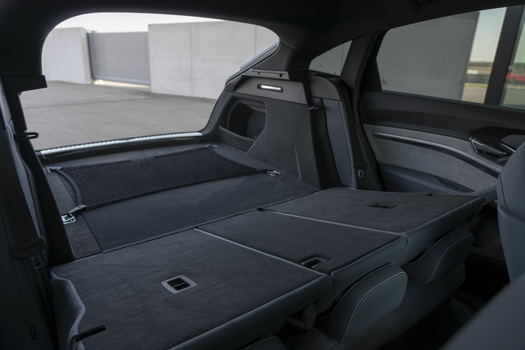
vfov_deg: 53.2
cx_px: 262
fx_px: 350
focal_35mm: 24
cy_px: 175
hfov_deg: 73.7
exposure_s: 1/60
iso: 125
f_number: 4.5
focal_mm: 24
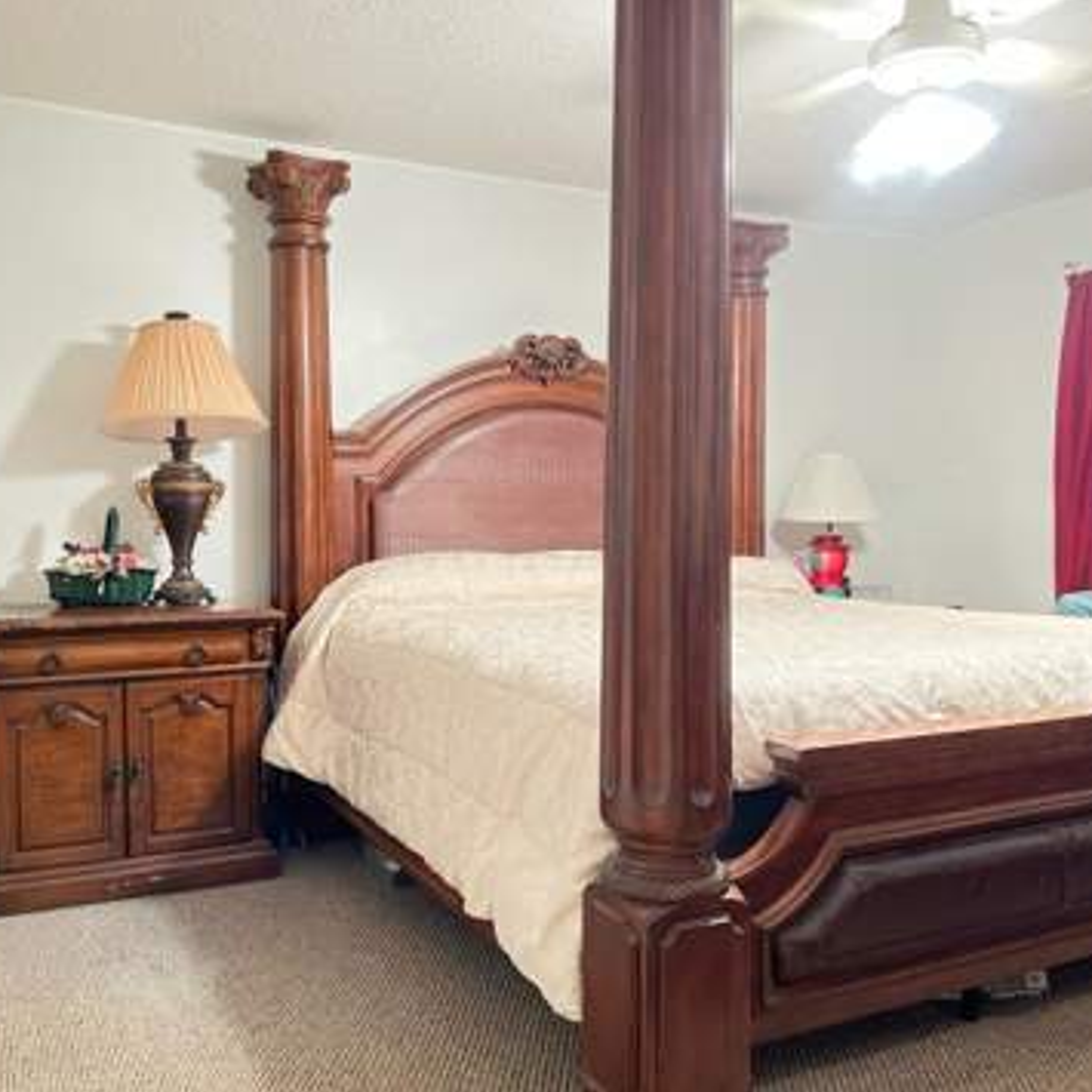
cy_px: 543
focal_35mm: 31
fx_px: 1106
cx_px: 548
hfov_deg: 52.5
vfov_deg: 52.5
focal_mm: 5.7
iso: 640
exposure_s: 1/30
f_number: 1.5
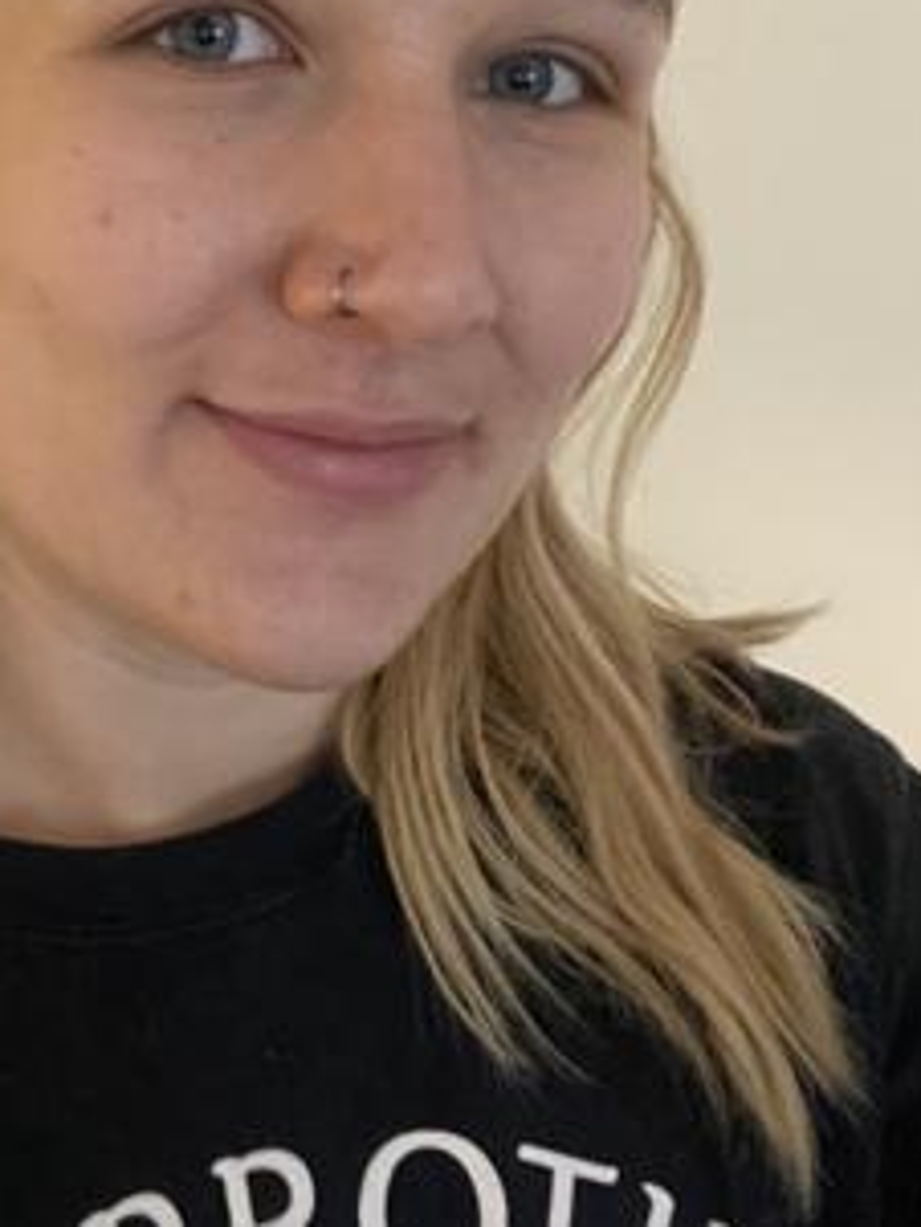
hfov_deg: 27.9
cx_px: 163
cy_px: 338
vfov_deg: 36.8
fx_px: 1808
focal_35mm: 51
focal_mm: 2.71
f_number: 2.2
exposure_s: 1/15
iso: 800
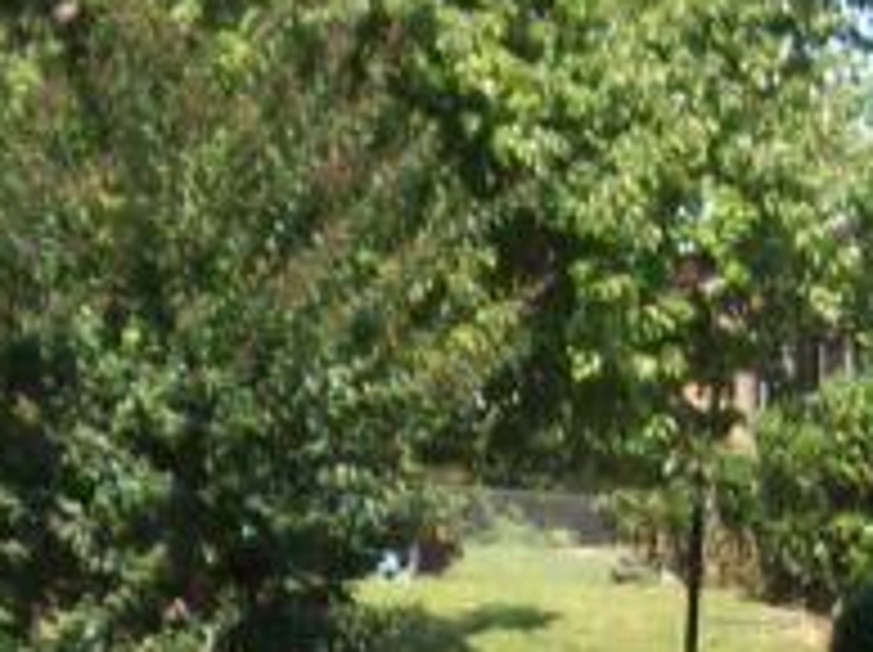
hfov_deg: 10.4
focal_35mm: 190
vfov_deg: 7.4
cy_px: 1387
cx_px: 472
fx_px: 4786
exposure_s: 1/585
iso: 80
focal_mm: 6
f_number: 2.7
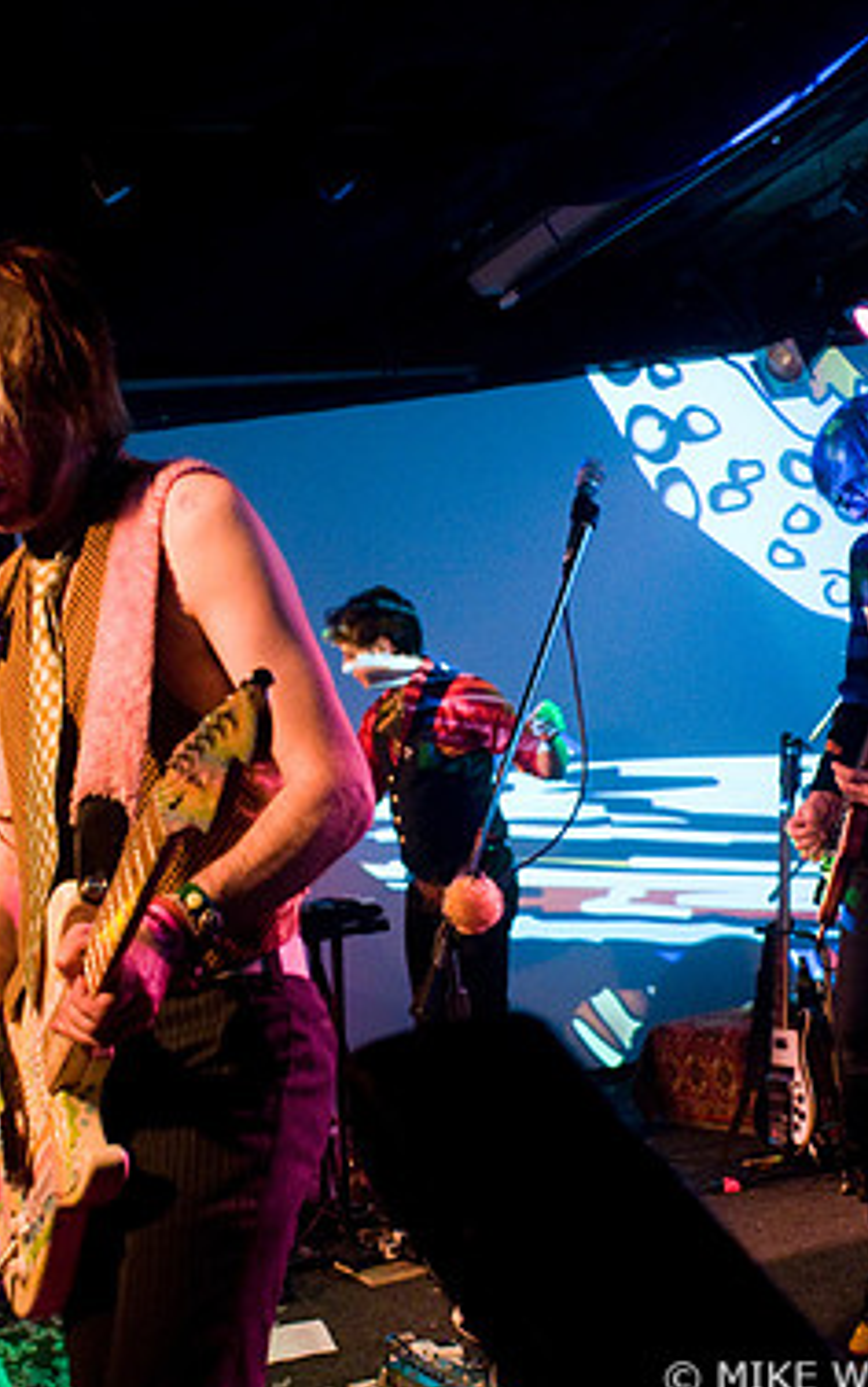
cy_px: 701
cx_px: 412
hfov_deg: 27.4
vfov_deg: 42.6
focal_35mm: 47
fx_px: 1777
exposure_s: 1/80
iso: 1250
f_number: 2.8
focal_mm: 20
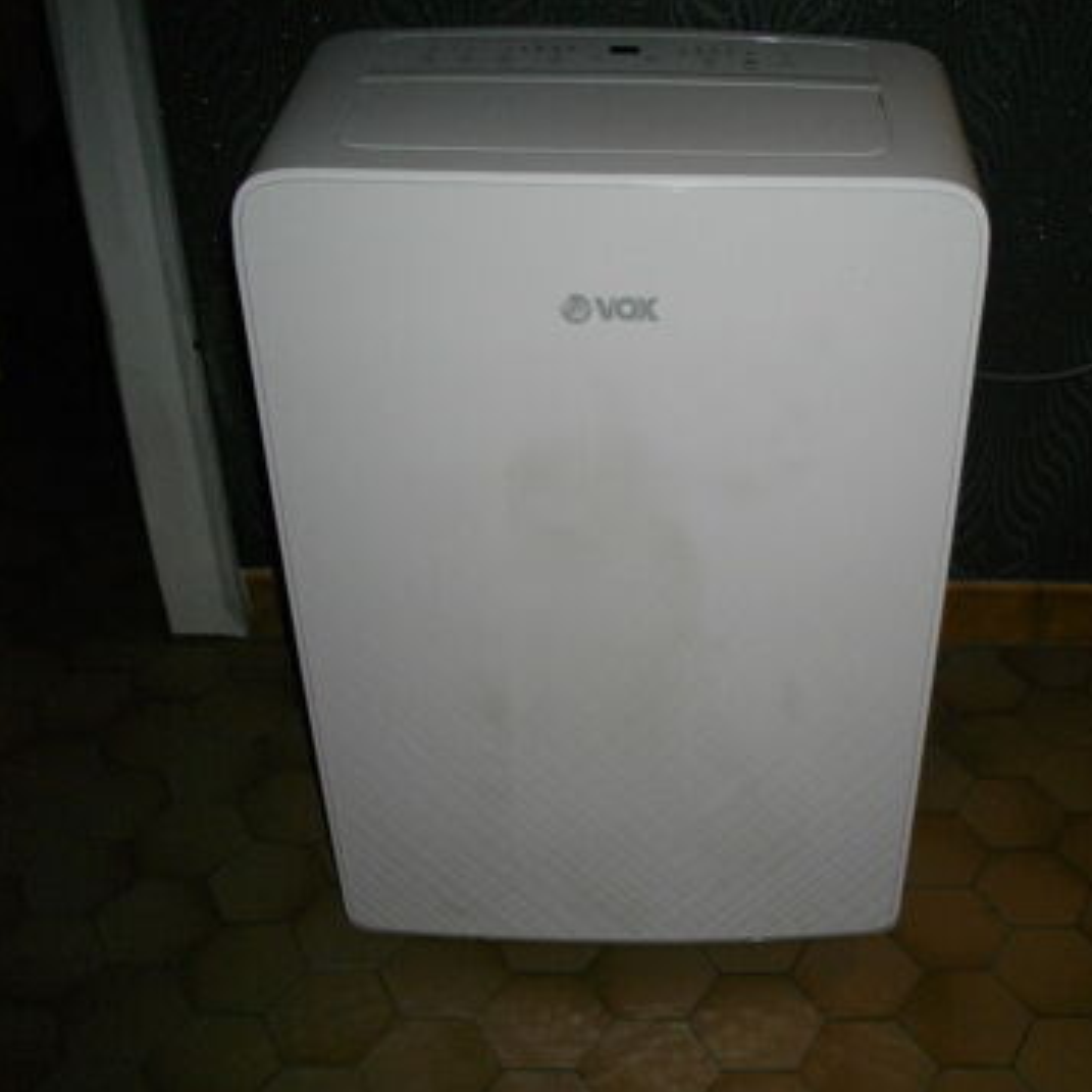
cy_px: 548
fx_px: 1356
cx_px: 722
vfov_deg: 43.9
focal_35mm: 38
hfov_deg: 43.3
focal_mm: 5.7
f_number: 2.9
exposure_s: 1/50
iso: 200
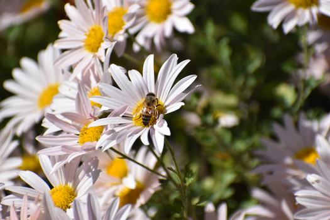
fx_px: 4125
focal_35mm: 450
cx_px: 165
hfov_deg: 4.6
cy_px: 110
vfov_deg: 3.1
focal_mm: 300
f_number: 7.1
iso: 200
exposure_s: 1/1600
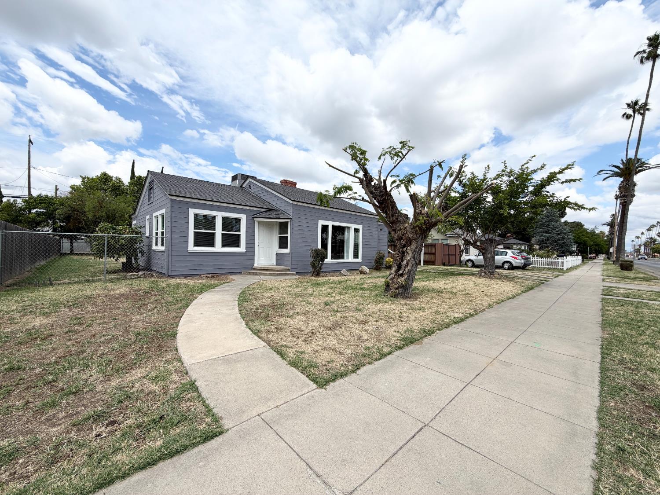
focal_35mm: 14
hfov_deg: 102.1
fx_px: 267
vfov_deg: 85.7
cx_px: 330
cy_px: 248
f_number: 2.2
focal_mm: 2.22
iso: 20
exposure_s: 1/1312
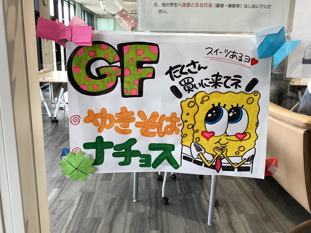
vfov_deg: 45.4
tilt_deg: -13.4
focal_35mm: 31
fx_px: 279
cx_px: 156
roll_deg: -0.6
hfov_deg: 58.4
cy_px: 116
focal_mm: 3.3
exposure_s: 1/50
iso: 64
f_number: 2.4
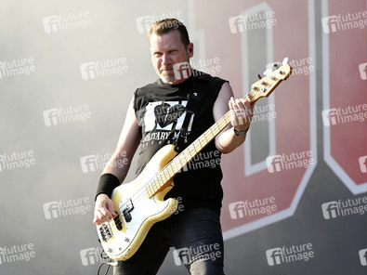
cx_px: 172
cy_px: 138
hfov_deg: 13.3
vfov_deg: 10.0
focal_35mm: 148
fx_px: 1569
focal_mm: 135
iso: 400
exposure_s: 1/500
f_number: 5.6
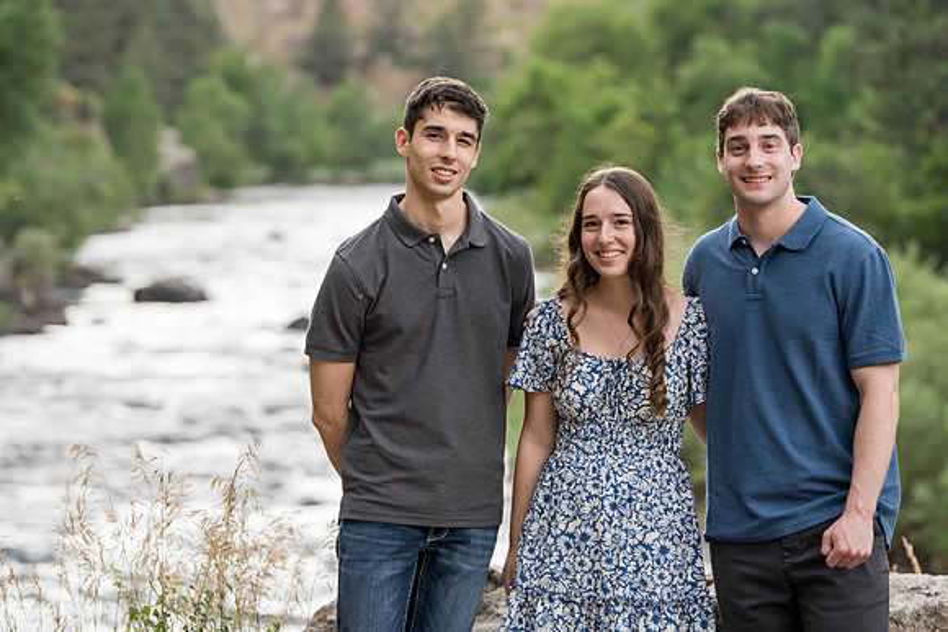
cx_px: 474
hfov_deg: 15.0
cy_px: 316
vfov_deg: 10.0
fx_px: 3608
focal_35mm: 137
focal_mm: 137
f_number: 4.5
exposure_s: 1/160
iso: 800
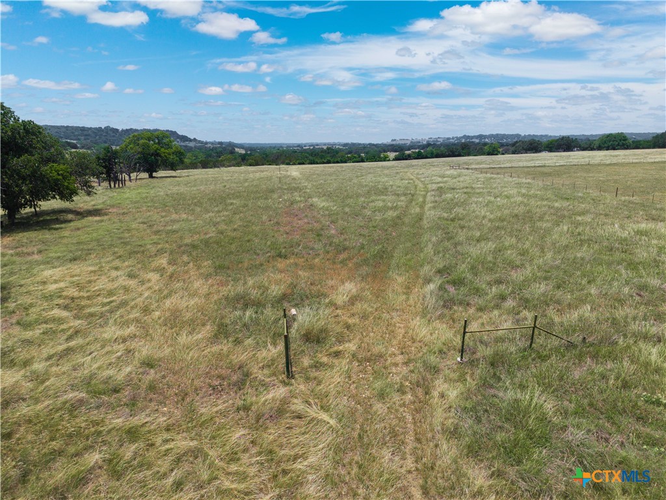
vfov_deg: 56.8
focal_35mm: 24
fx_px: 462
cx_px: 333
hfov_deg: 71.6
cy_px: 250
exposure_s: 1/3200
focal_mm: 8.67
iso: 100
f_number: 1.8
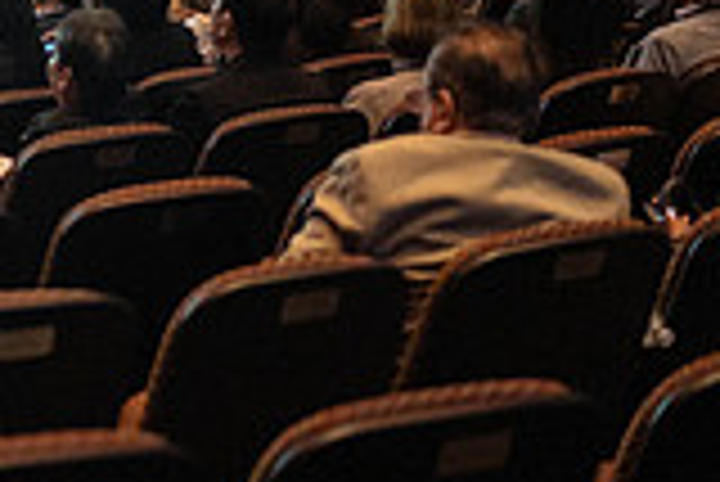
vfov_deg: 10.2
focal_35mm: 131
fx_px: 2622
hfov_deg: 14.8
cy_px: -200
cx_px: -279
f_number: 1.4
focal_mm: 35
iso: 5000
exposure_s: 1/400
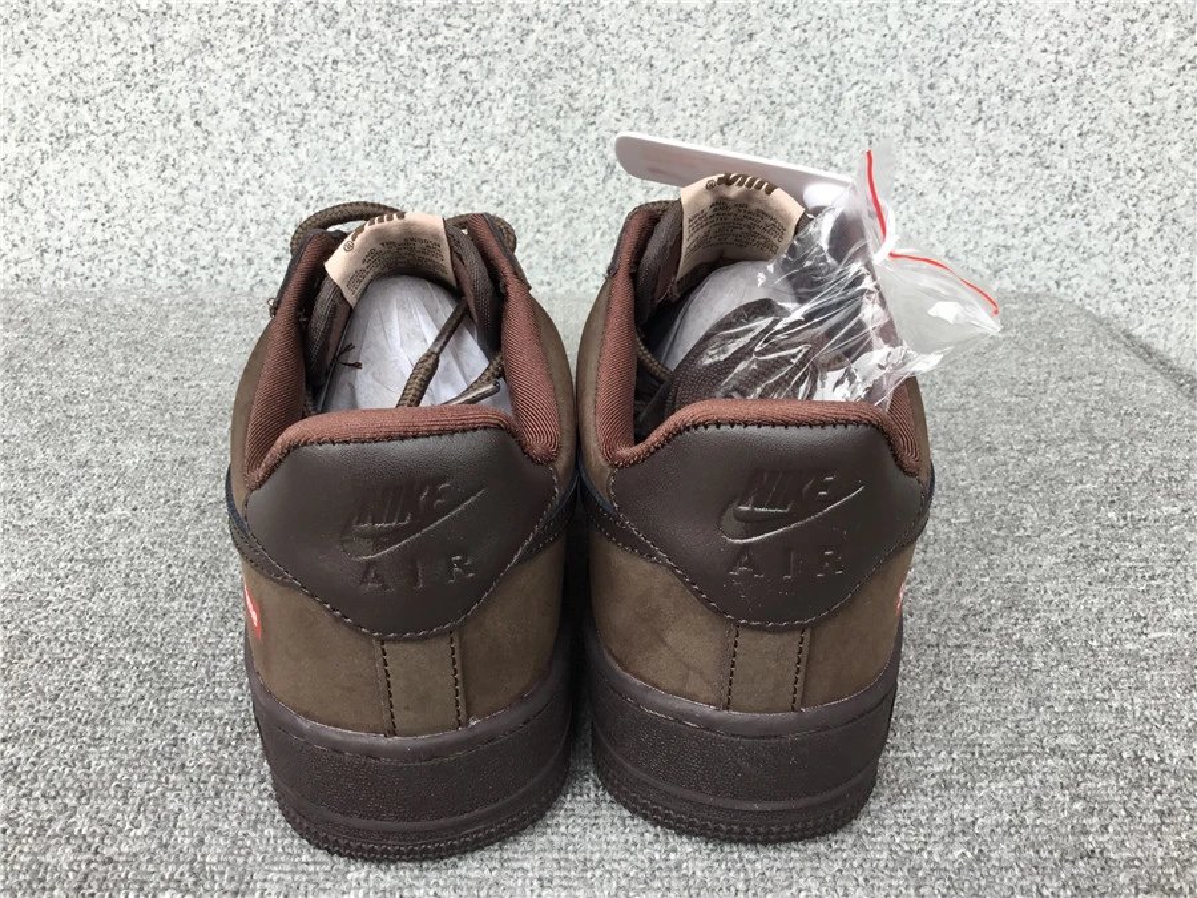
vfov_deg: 45.4
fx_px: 1072
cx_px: 598
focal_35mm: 31
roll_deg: -0.7
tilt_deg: -26.6
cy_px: 449
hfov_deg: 58.4
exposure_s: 1/100
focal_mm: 3.3
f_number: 2.4
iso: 32
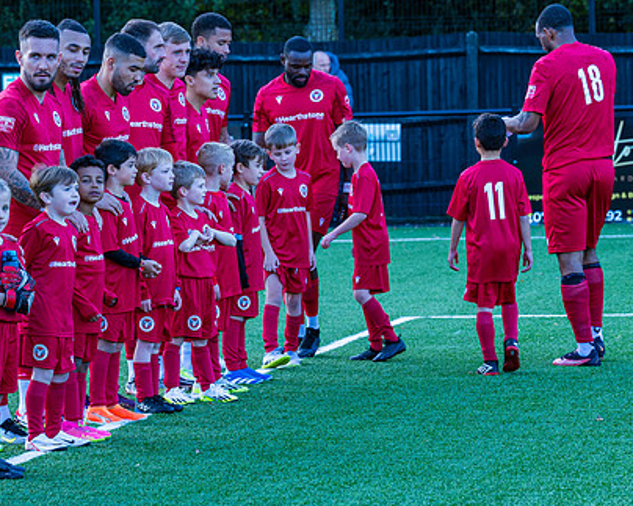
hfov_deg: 8.0
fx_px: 4533
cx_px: 248
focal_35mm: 242
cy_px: 321
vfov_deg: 6.4
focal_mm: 103
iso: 200
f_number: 5
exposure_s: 1/200
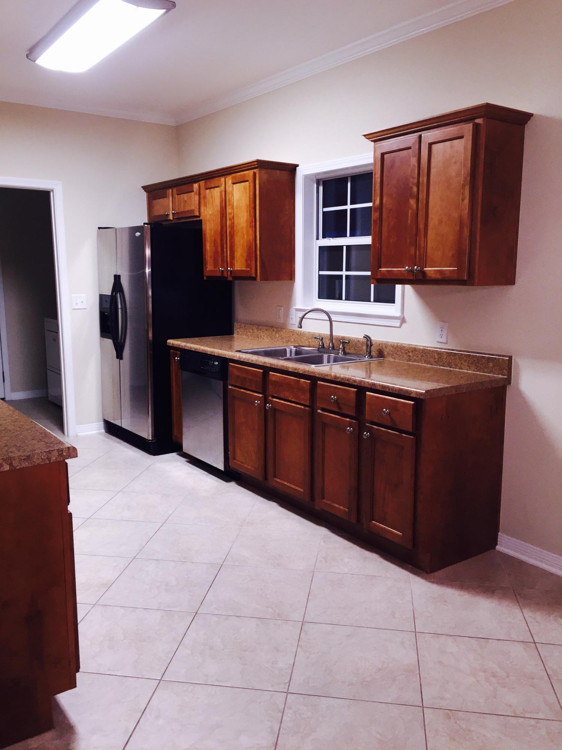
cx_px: 281
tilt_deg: -8.6
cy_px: 375
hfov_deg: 48.2
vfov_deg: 61.7
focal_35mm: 29
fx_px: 628
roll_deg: +0.3
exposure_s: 1/30
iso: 80
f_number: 2.2
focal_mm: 4.15
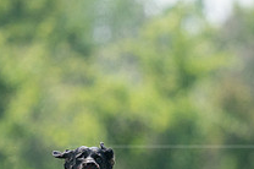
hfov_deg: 1.2
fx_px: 11814
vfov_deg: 0.8
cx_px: 184
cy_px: 206
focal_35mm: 1677
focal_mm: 600
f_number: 6.3
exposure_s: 1/4000
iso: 2500
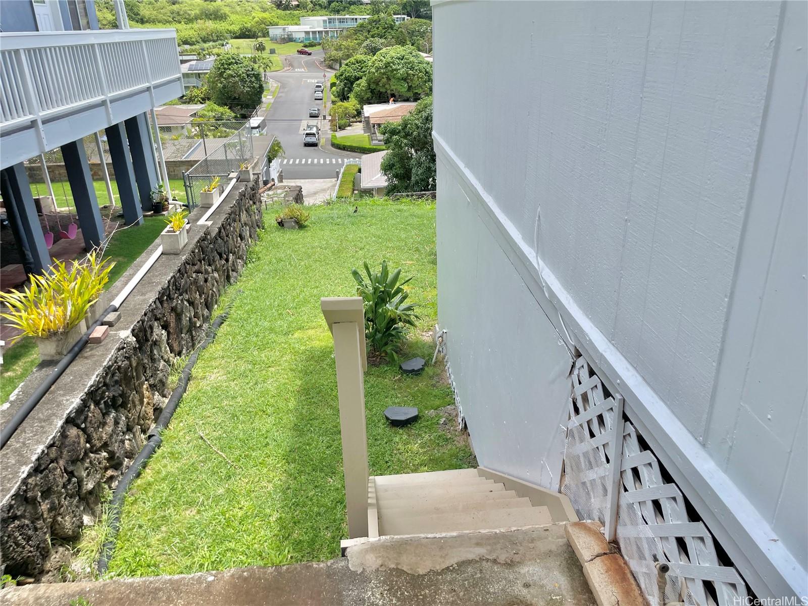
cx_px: 404
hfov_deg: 67.3
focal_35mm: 26
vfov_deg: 53.1
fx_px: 607
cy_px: 303
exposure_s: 1/1335
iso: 32
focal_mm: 4.2
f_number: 1.6
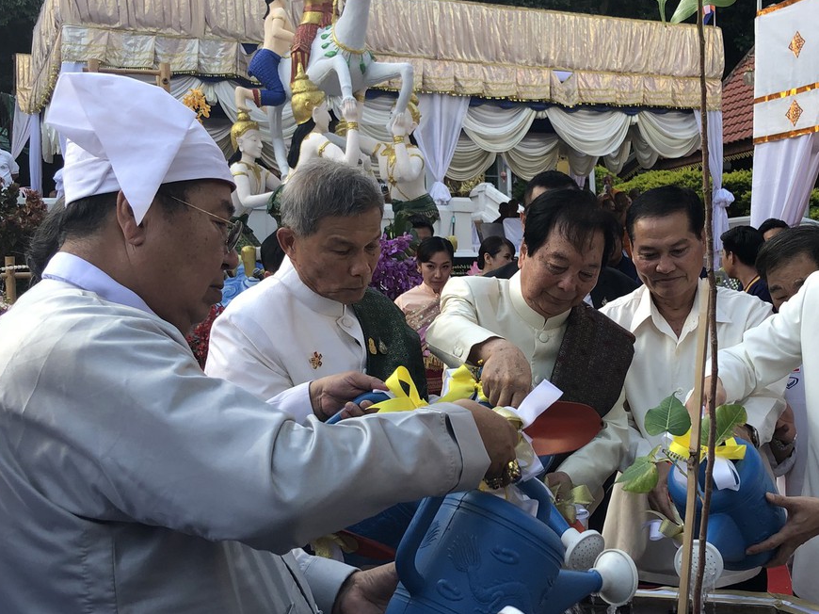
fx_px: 1112
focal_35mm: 47
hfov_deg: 40.0
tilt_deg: -2.7
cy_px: 355
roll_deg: +1.7
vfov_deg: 30.8
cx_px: 538
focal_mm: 3.99
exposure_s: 1/120
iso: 25
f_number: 1.8
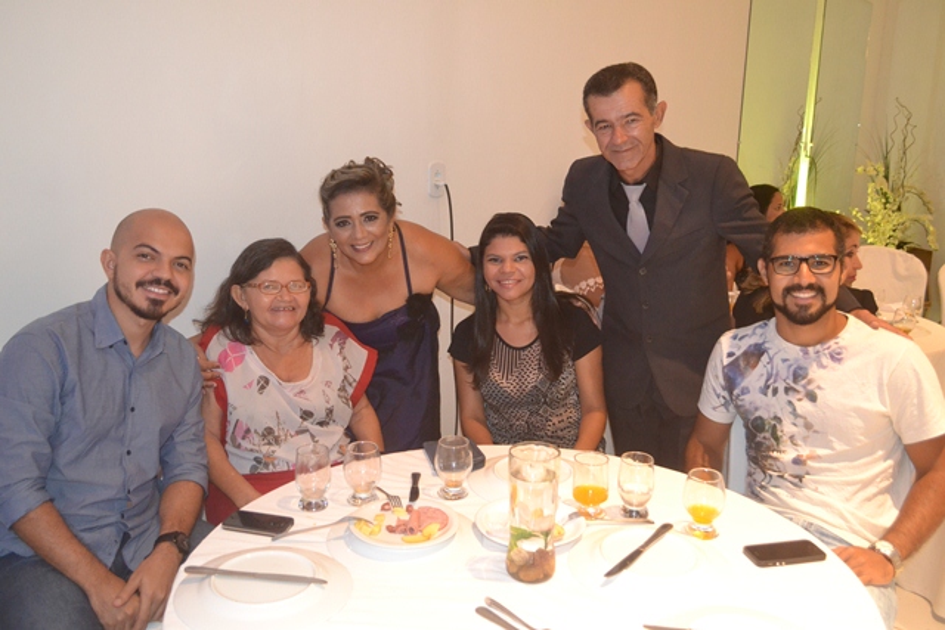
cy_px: 315
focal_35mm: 30
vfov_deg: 43.6
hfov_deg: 61.9
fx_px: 788
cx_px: 472
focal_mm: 20
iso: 2800
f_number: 3.8
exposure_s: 1/60
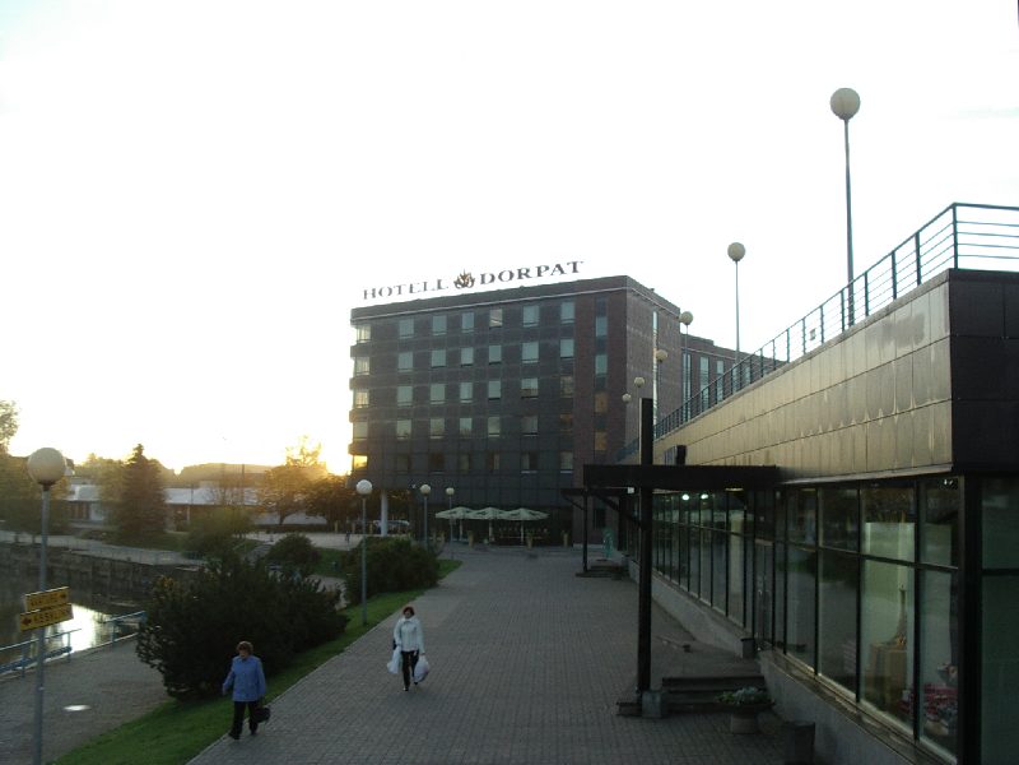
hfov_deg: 49.0
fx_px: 1119
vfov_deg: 37.7
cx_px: 510
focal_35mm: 38
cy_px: 382
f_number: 4.8
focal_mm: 5.8
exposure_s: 1/60
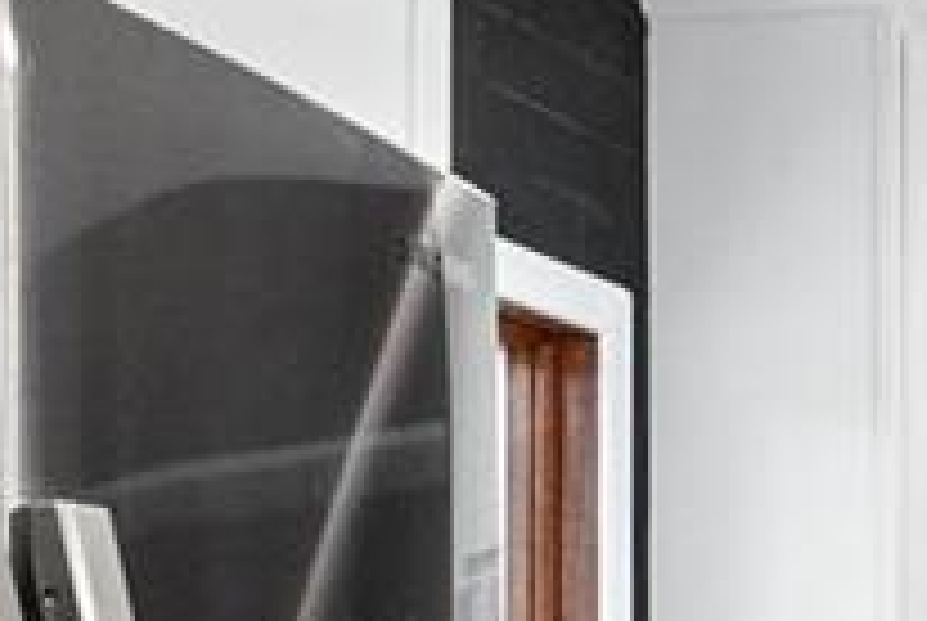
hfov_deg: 15.5
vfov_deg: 10.7
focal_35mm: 124
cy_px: 891
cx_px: 1305
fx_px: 3198
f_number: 8
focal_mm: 8
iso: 400
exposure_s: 1/3
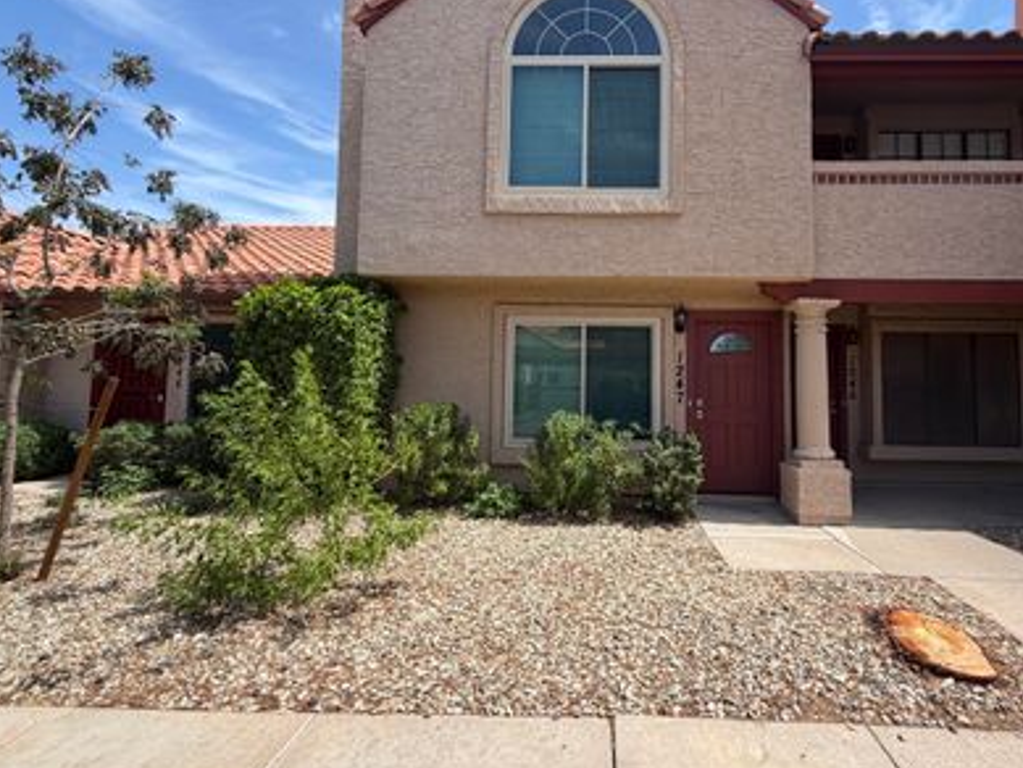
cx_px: 589
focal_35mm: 18
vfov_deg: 71.5
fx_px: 532
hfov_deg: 87.1
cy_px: 348
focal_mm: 2.22
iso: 25
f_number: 2.2
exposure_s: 1/770
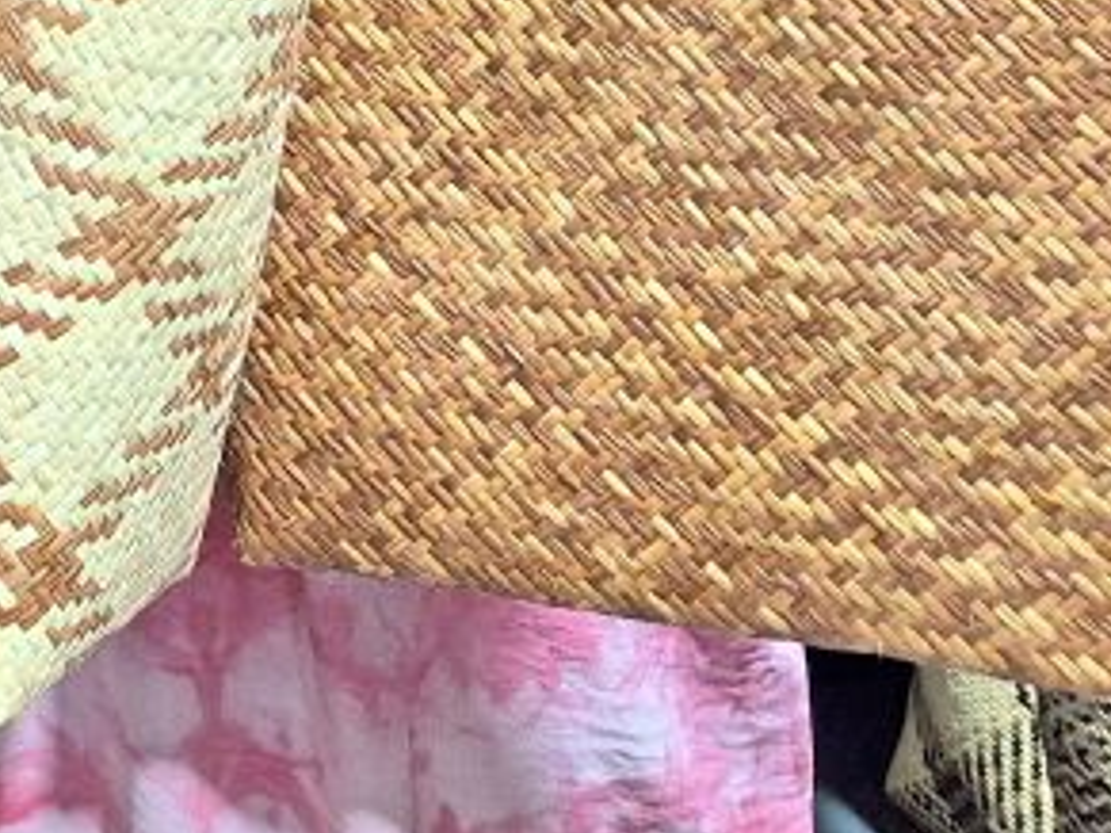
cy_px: -898
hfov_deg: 18.0
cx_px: -542
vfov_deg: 12.9
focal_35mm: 98
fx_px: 3144
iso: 100
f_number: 1.8
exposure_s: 1/100
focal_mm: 5.4
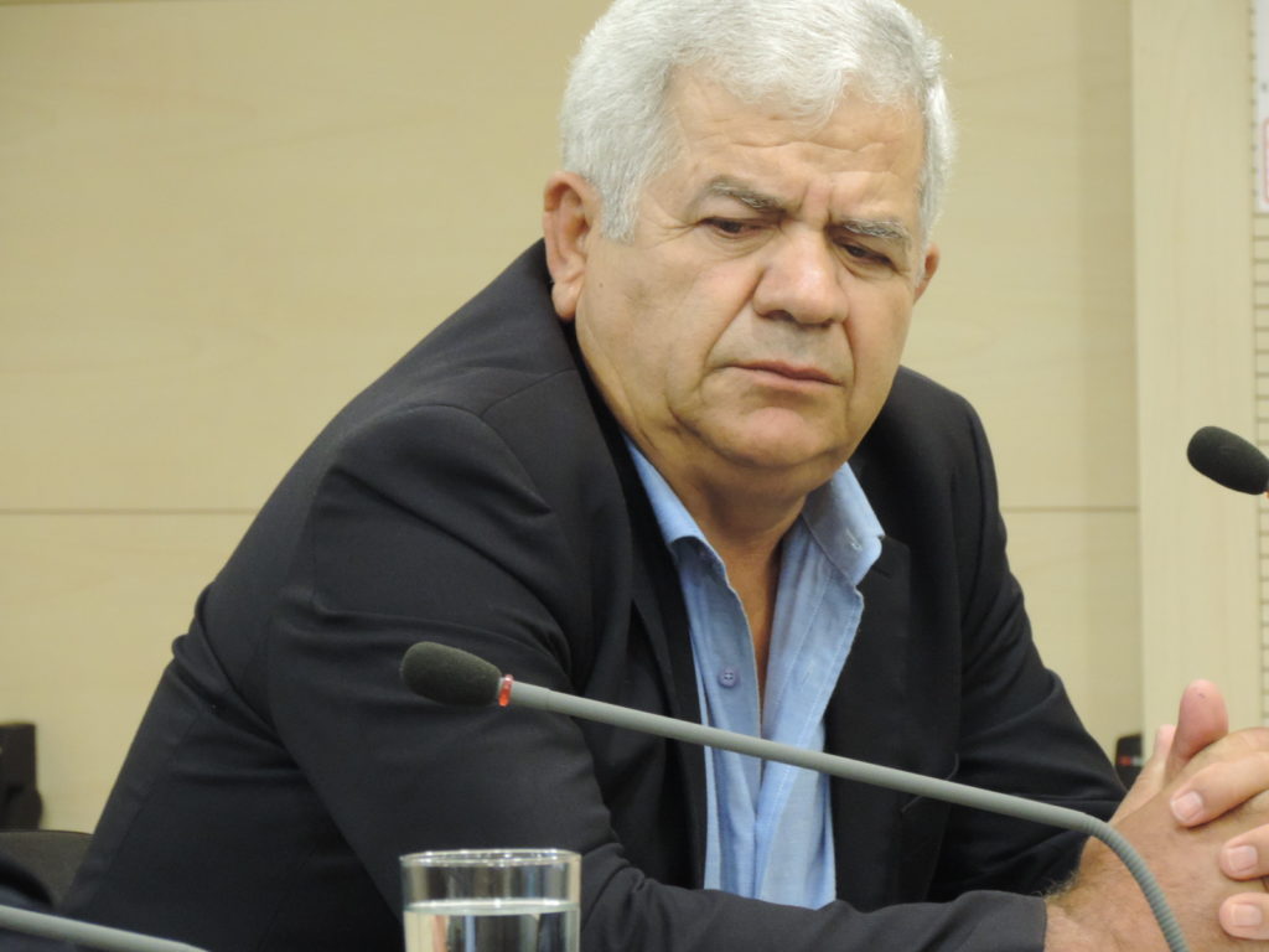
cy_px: 476
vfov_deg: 4.2
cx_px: 634
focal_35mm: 350
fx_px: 12831
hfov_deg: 5.7
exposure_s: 1/15
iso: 800
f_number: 4.8
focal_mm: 62.4
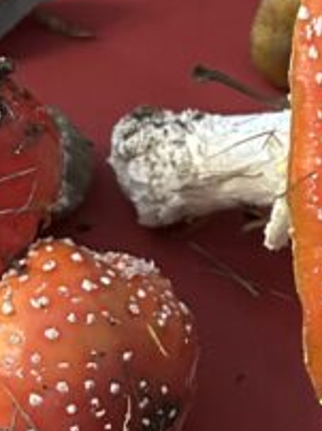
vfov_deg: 14.5
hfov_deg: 11.1
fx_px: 1641
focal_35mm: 132
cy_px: 514
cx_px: 11
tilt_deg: -65.9
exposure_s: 1/33
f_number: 1.5
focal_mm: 5.7
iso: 640
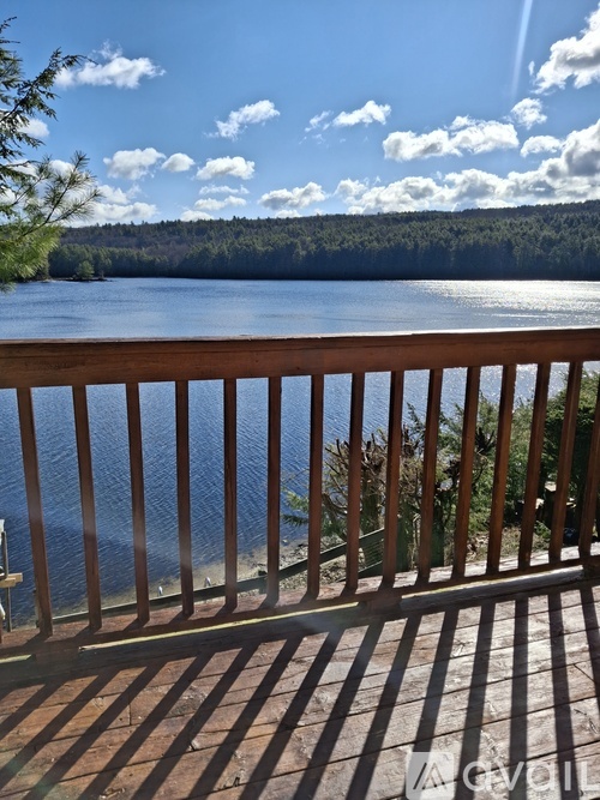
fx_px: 578
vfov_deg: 69.4
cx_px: 300
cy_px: 400
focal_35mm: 25
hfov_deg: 54.9
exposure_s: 1/3195
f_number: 1.8
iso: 25
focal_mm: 4.69
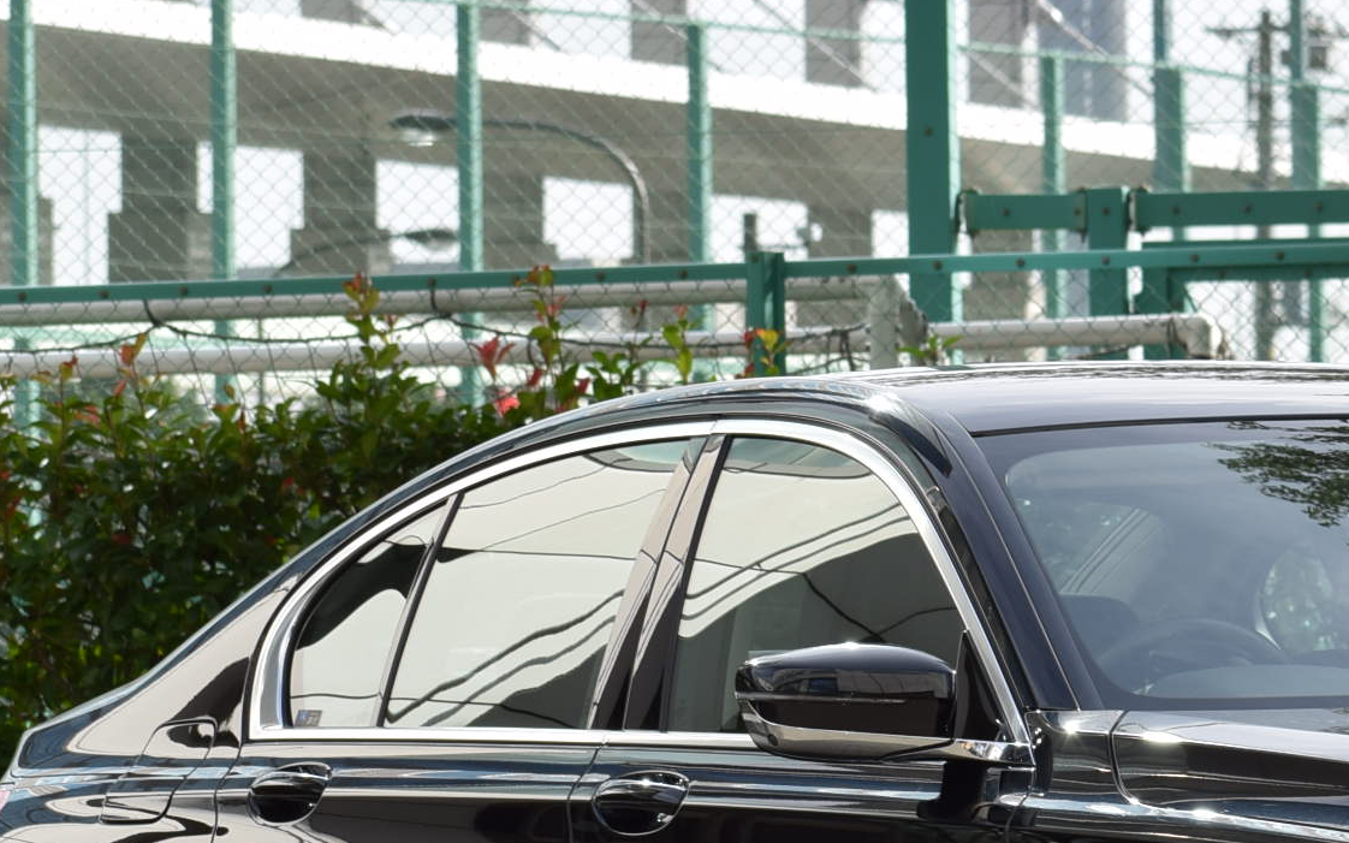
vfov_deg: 3.7
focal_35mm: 351
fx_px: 12903
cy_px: 611
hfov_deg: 6.0
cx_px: 1448
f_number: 9
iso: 100
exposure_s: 1/200
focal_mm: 86
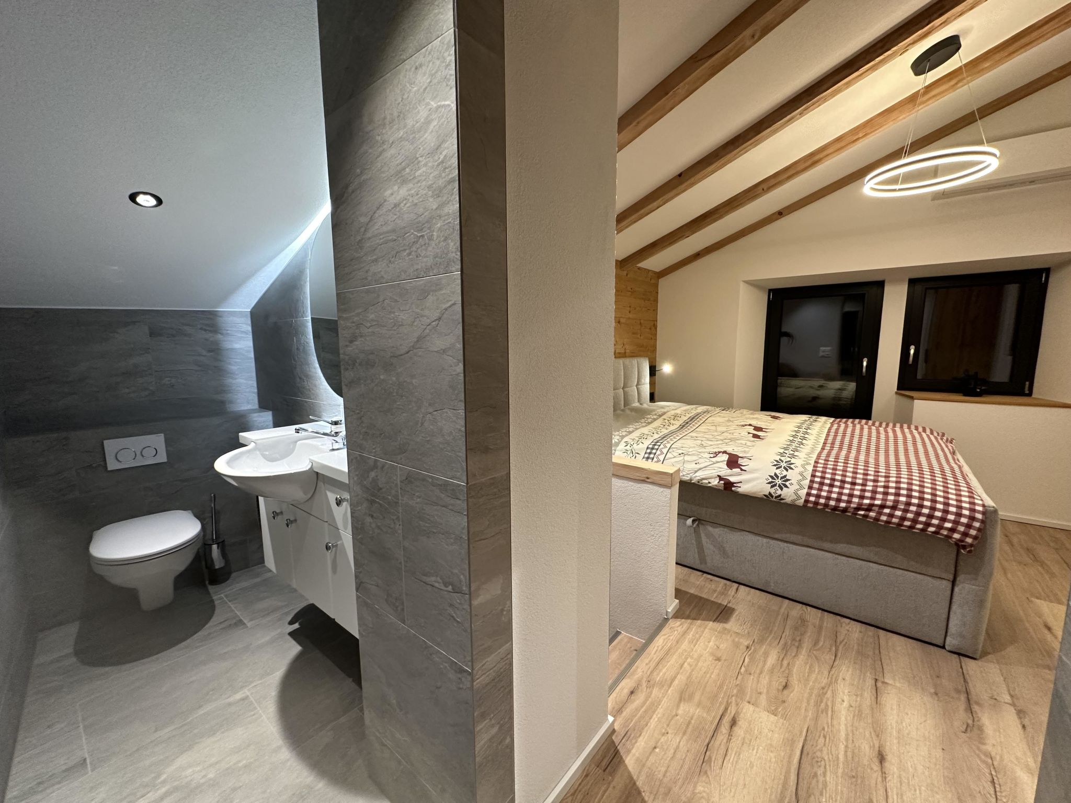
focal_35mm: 14
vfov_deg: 85.7
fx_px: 433
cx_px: 536
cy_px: 402
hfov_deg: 102.1
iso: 250
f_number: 2.2
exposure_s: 1/100
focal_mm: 2.22
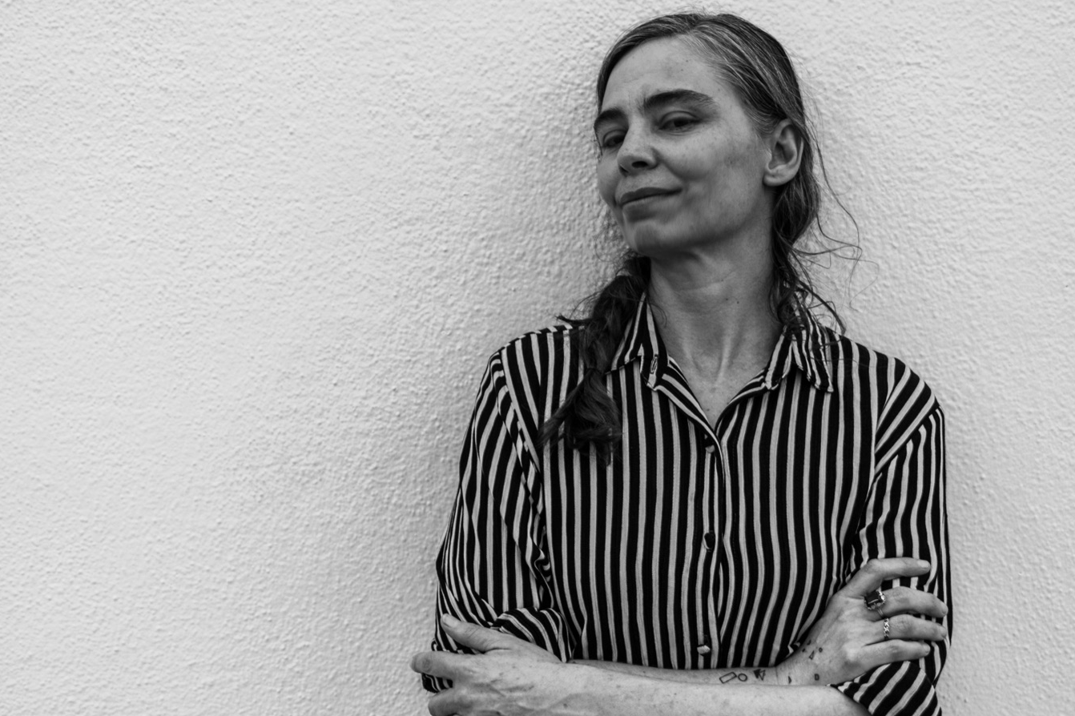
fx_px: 1869
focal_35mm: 63
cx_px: 497
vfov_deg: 21.7
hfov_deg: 32.1
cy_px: 384
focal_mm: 35
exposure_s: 1/10
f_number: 4.5
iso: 100
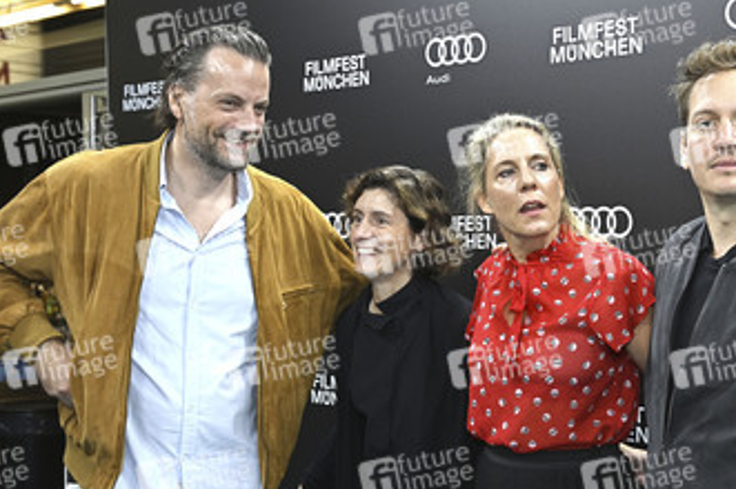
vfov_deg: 22.5
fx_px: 1225
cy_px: 307
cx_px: 446
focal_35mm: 60
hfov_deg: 33.3
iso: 800
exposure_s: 1/200
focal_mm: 44
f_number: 6.3
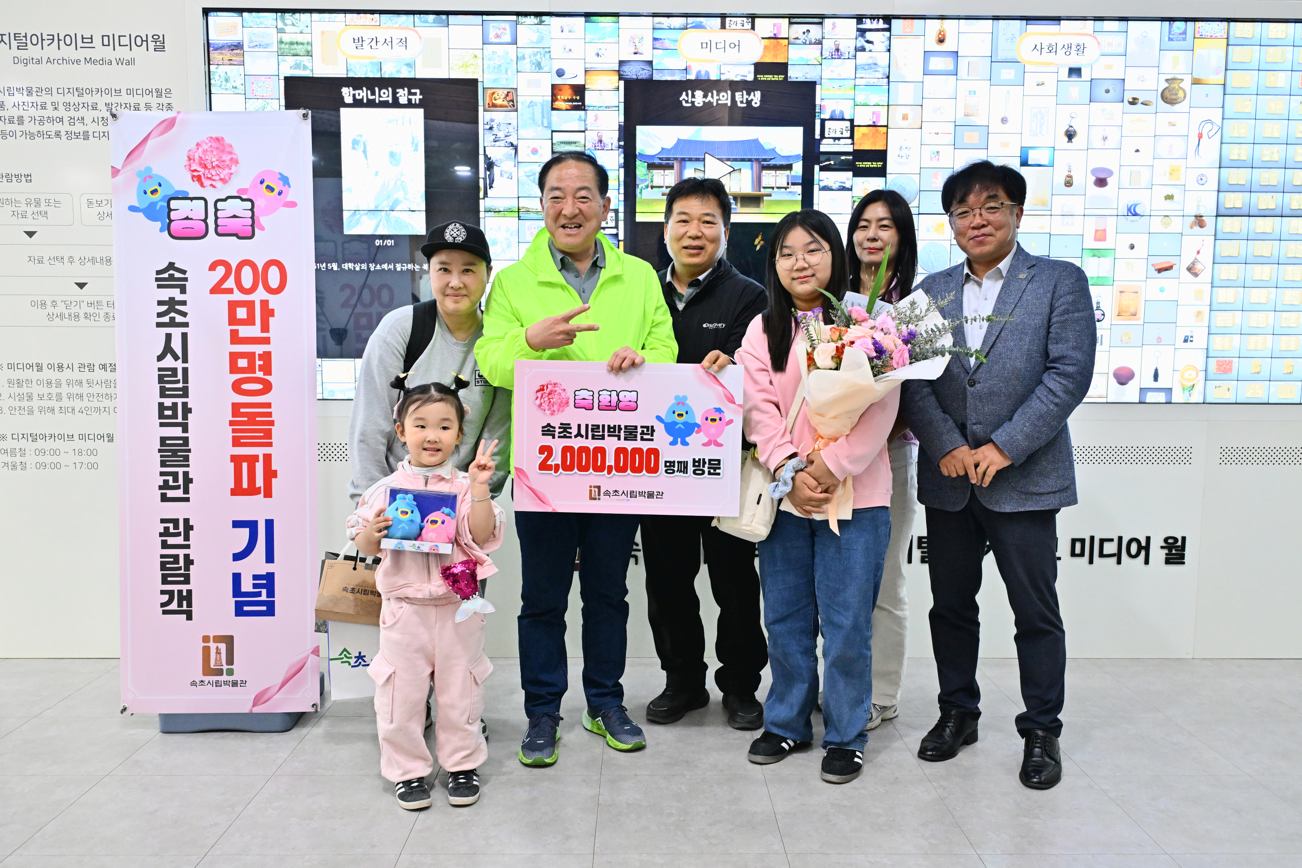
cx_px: 651
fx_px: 995
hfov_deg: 66.4
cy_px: 434
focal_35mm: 28
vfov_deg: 47.2
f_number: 4
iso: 3200
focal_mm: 27.5
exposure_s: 1/200
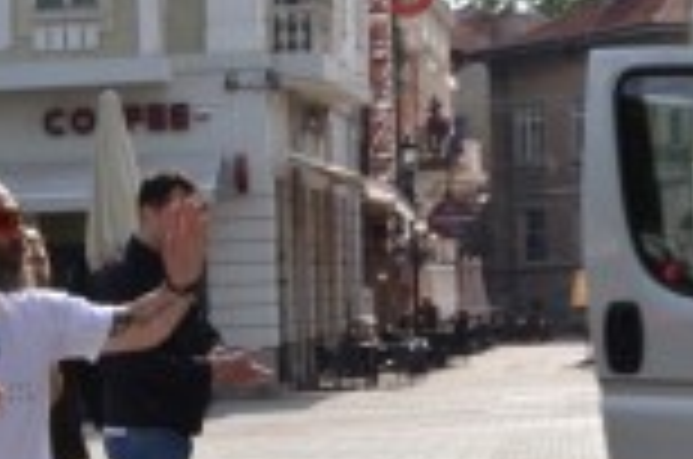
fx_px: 3746
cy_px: 475
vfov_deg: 7.0
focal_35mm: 195
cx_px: -86
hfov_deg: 10.4
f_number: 20
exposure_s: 1/250
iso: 800
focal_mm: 50
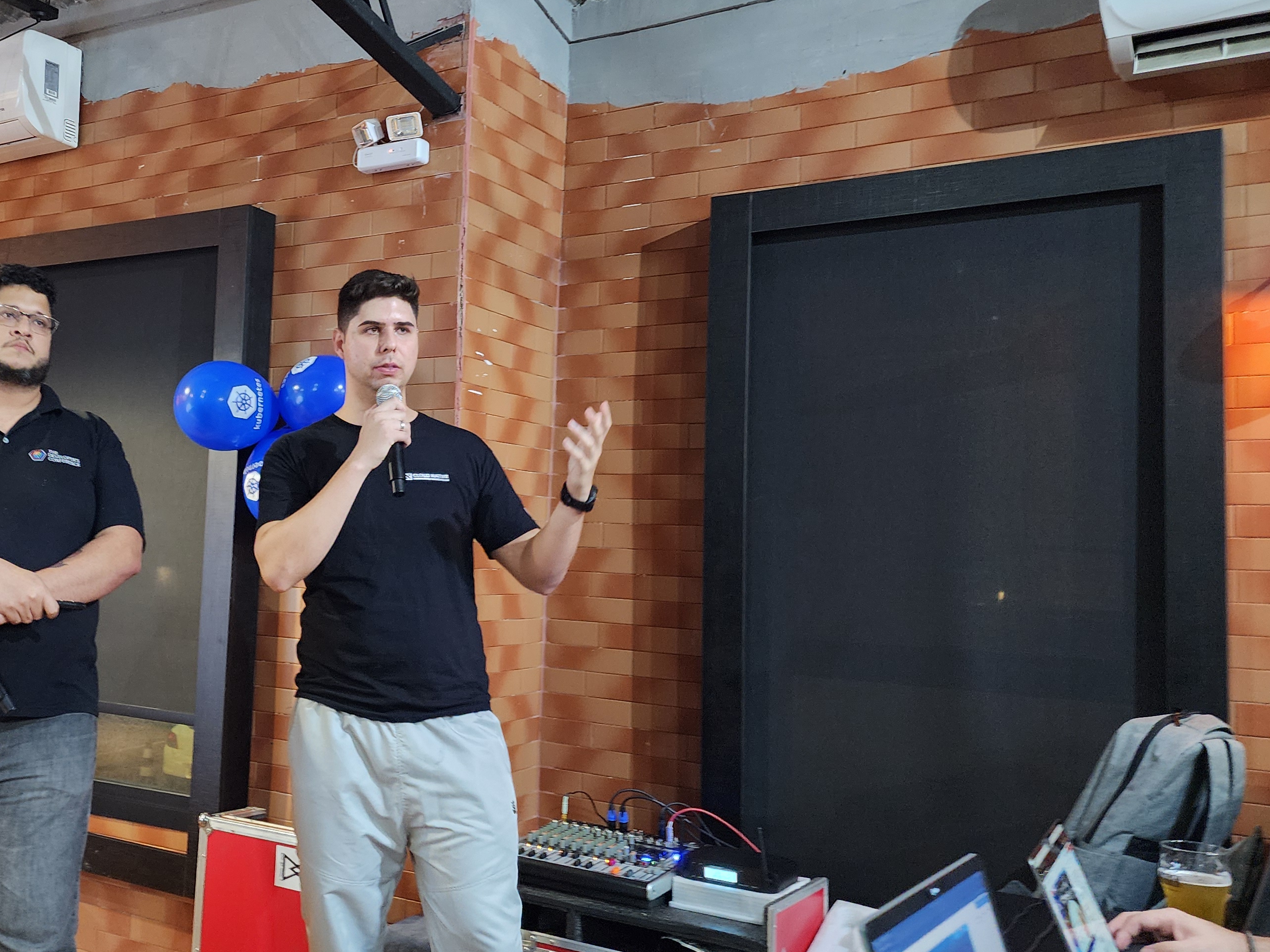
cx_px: 341
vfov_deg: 39.7
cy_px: 459
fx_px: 1321
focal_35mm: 36
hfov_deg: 49.6
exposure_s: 1/30
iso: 500
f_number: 1.8
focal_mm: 6.4
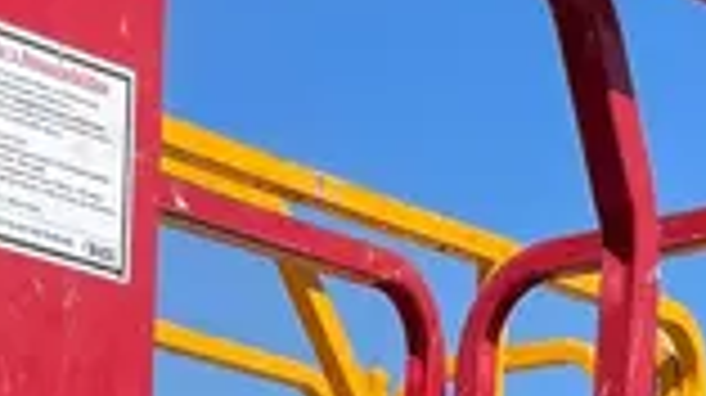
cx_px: 40
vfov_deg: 7.5
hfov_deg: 16.0
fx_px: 2469
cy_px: 1375
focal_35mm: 132
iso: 32
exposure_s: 1/4000
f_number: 1.6
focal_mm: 4.2
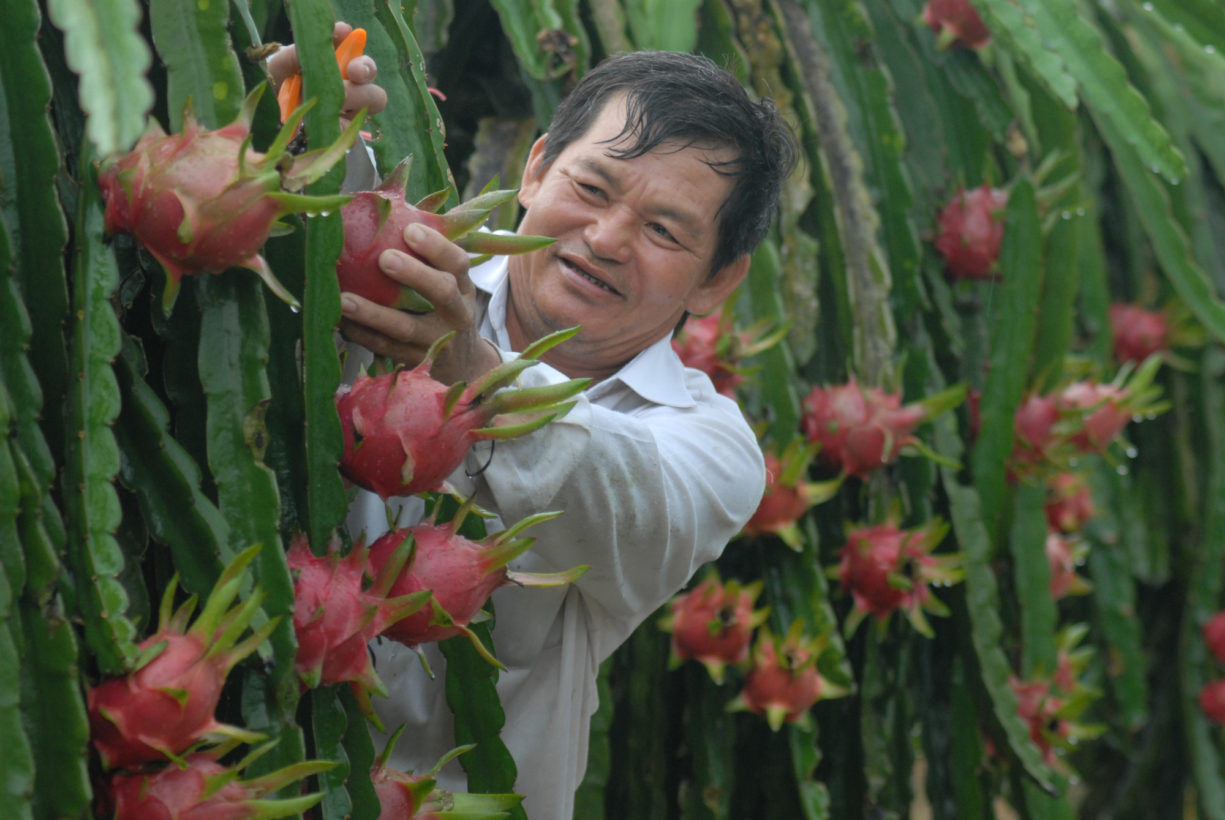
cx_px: 612
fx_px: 6133
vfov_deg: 7.7
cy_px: 410
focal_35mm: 180
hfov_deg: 11.4
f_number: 5.6
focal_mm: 120
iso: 400
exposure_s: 1/125
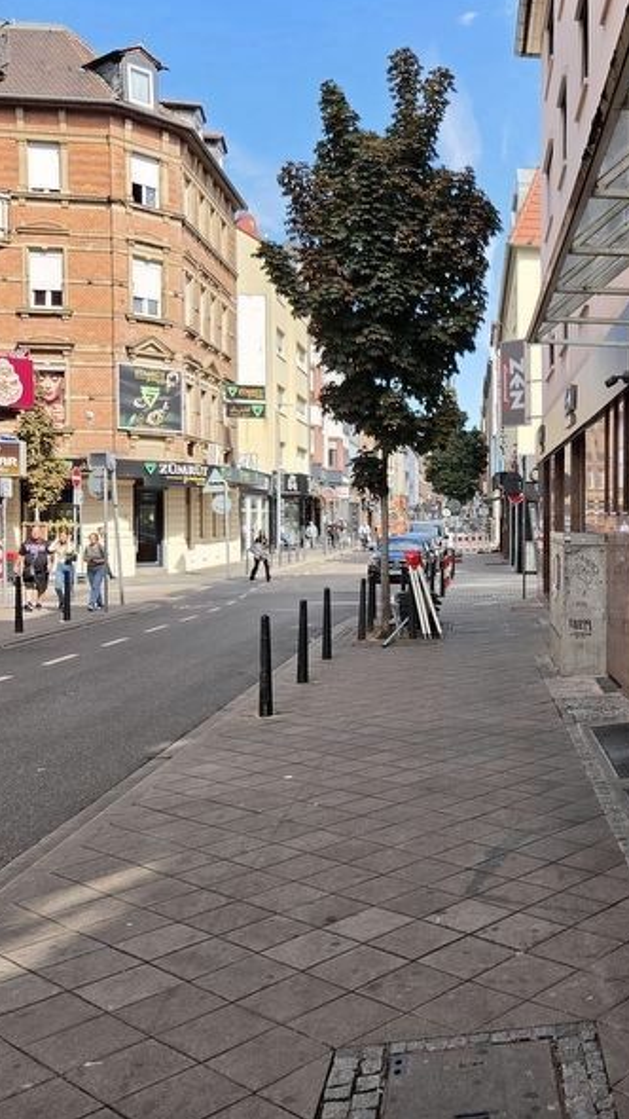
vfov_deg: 58.0
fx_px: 1008
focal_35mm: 34
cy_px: 556
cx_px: 595
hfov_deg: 32.5
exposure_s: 1/2321
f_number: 1.8
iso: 80
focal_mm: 5.4
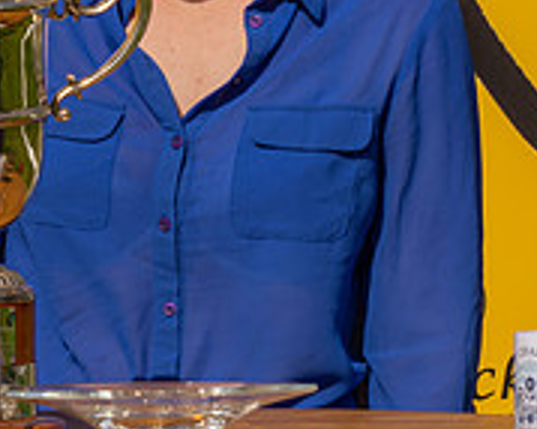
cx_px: -7
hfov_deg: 5.3
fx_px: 5782
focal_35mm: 364
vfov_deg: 4.2
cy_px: 251
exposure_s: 1/250
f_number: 11
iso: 50
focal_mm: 73
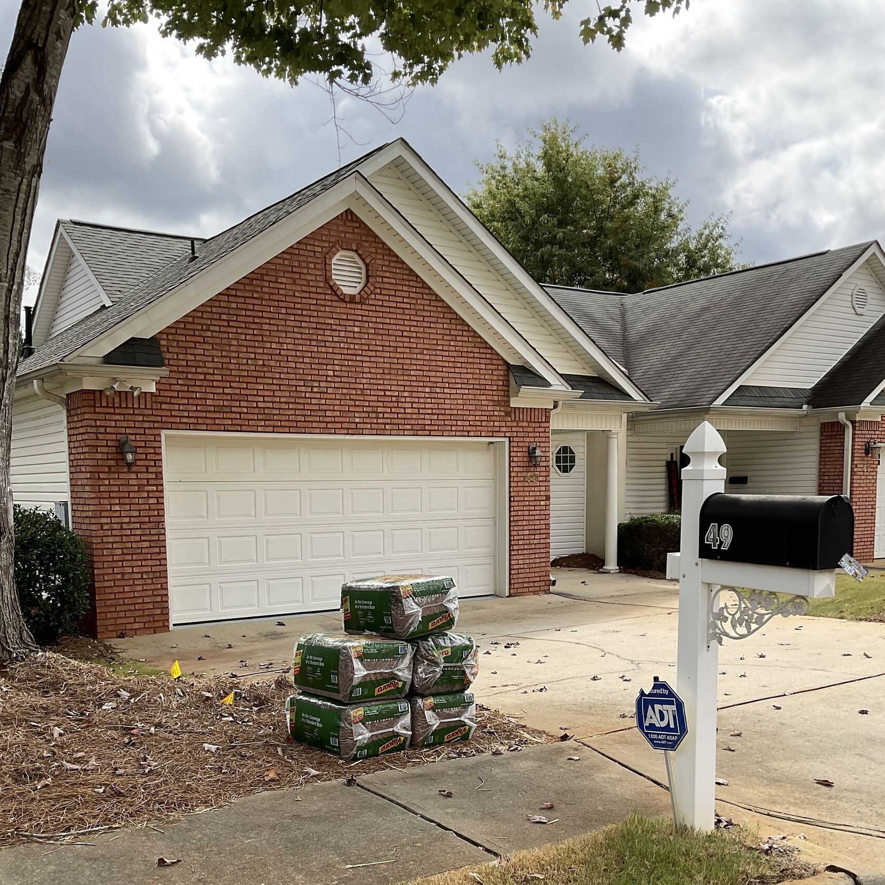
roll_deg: +0.3
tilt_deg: -7.9
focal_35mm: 35
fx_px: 1012
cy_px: 603
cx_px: 434
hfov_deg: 47.2
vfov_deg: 46.3
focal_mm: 3
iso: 16
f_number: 1.8
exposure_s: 1/944
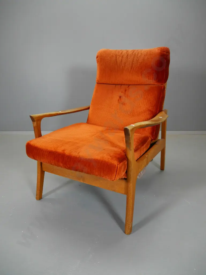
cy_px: 138
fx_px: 190
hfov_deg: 56.9
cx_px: 103
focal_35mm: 24
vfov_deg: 71.6
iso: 800
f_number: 3.5
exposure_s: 1/60
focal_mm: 12
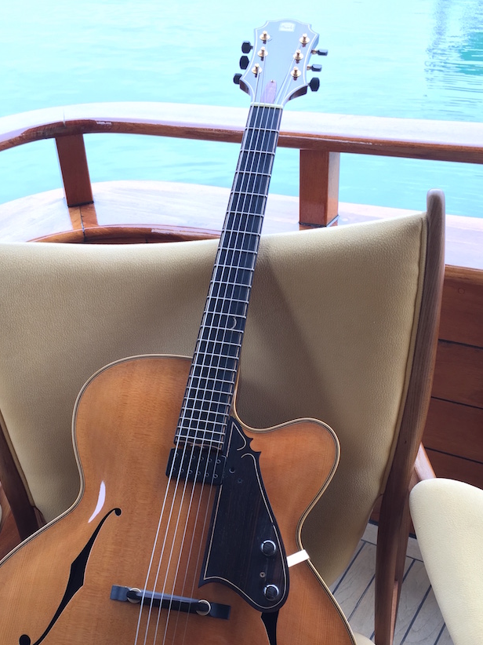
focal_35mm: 40
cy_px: 440
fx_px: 745
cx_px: 203
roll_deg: +3.0
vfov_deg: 45.9
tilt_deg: -38.5
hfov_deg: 35.9
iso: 32
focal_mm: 4.15
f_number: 2.2
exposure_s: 1/33
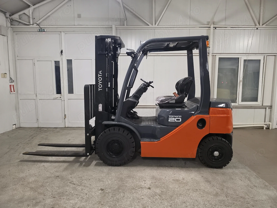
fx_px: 184
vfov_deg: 58.9
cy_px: 104
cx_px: 138
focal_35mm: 23
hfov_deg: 73.9
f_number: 1.4
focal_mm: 6.5
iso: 250
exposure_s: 1/50
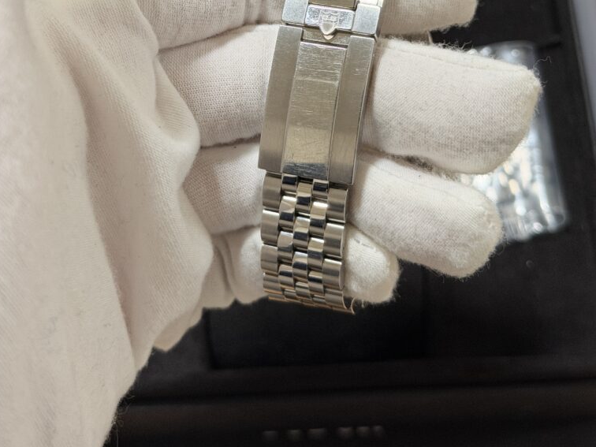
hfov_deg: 29.8
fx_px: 1119
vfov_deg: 22.1
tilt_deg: -62.6
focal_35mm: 65
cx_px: 294
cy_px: 50
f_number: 1.78
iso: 250
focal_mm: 6.76
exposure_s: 1/40
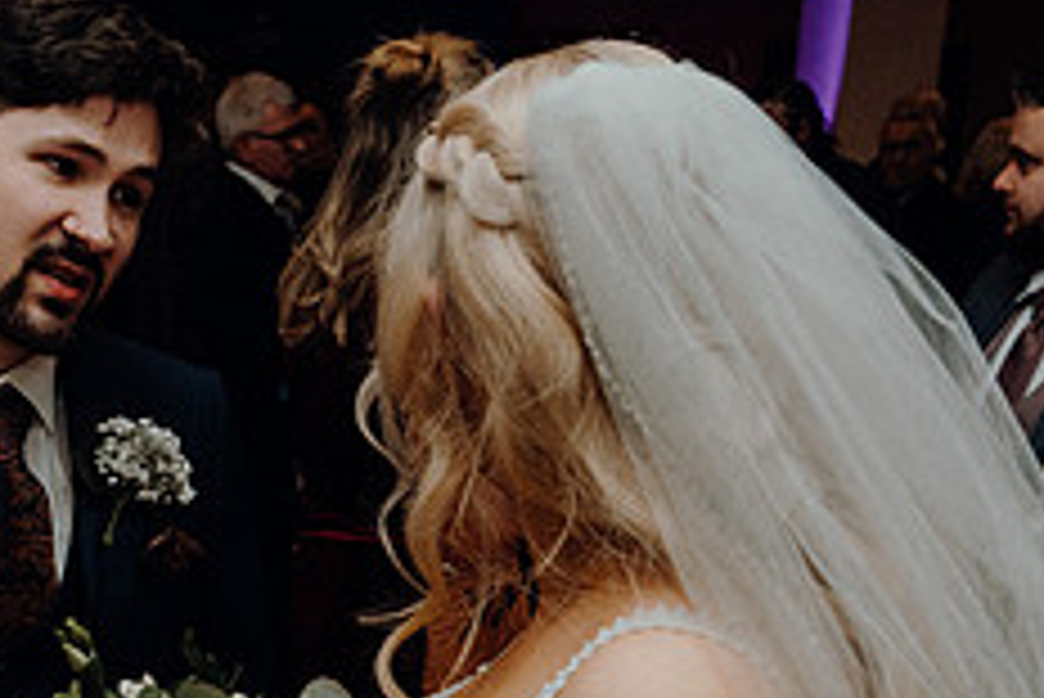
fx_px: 1741
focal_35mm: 60
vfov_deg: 21.8
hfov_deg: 32.4
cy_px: 696
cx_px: 194
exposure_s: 1/160
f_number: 3.5
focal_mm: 24
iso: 2500
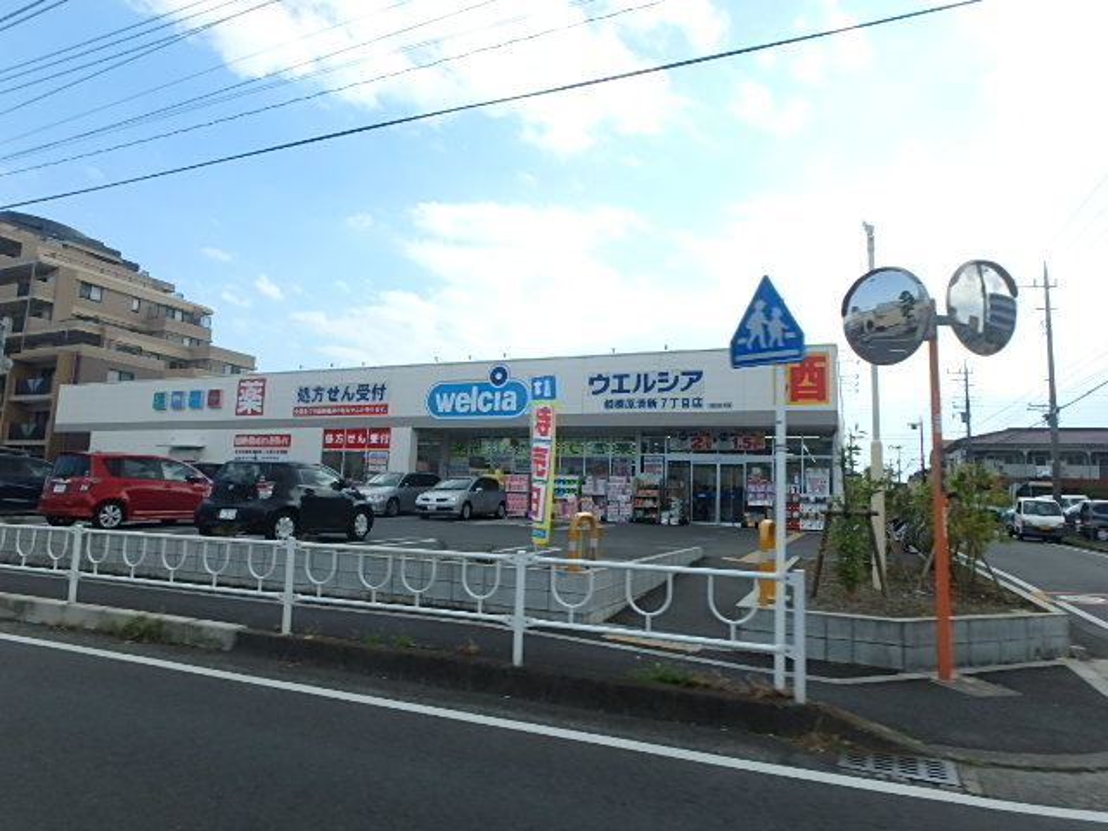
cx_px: 554
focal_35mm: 21
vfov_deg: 63.4
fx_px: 672
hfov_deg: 79.0
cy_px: 416
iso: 125
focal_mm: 3.7
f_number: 6
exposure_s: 1/320
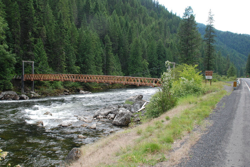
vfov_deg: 34.3
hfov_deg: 49.5
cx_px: 125
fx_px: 271
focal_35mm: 39
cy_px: 84
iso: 200
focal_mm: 26
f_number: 6.3
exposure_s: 1/160
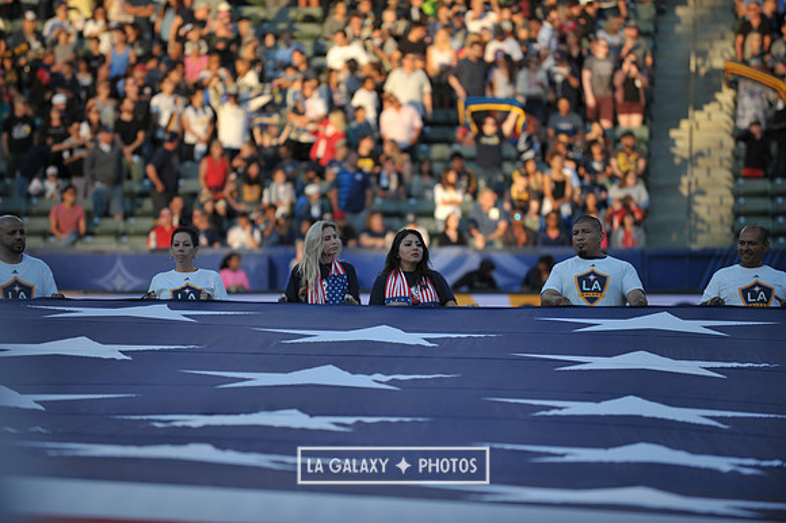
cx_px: 393
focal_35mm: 200
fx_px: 4364
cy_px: 262
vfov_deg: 6.9
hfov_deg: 10.3
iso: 400
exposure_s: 1/1600
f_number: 2.8
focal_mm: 200
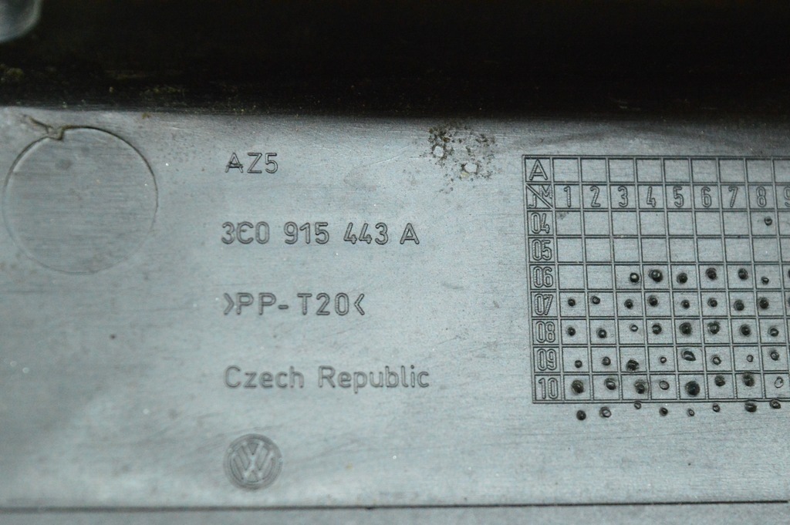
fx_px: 1809
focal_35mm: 82
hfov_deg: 24.6
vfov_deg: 16.5
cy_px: 262
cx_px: 395
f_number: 5.6
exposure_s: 1/160
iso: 6400
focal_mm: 55
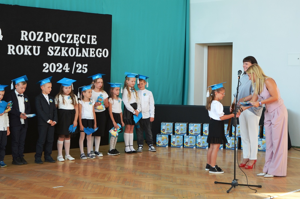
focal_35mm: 72
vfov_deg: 18.8
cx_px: 150
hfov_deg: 28.1
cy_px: 100
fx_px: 599
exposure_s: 1/80
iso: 400
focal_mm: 48
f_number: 5.3
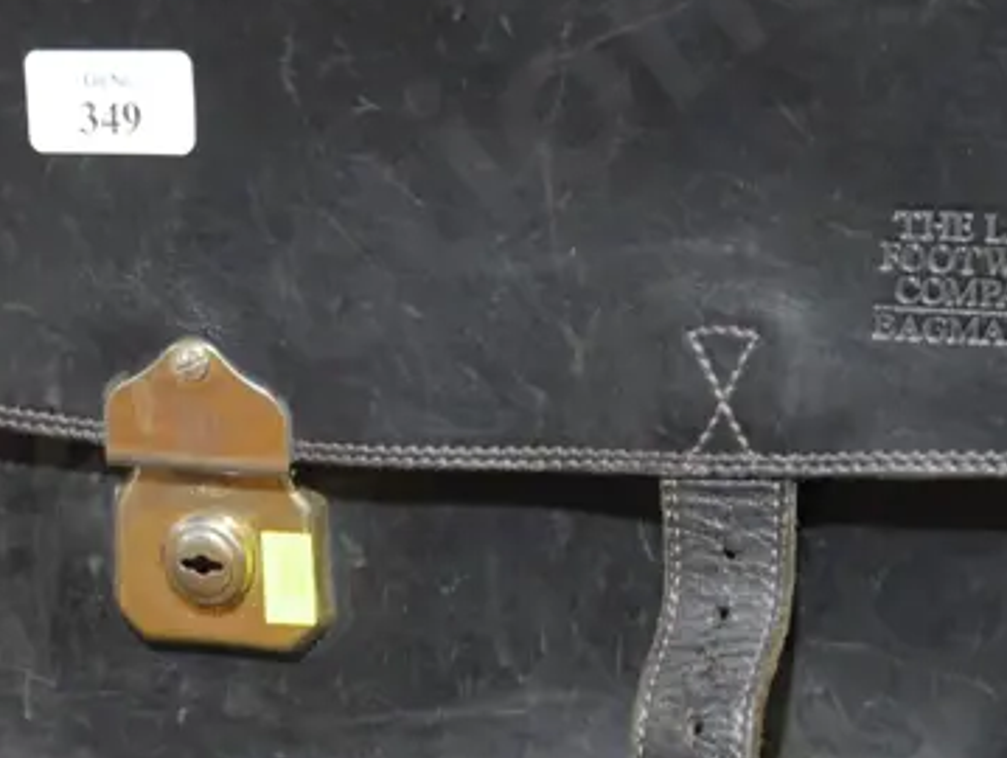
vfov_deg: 15.3
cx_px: 233
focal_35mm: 97
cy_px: 361
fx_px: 2825
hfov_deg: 20.0
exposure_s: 1/60
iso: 800
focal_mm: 17
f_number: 4
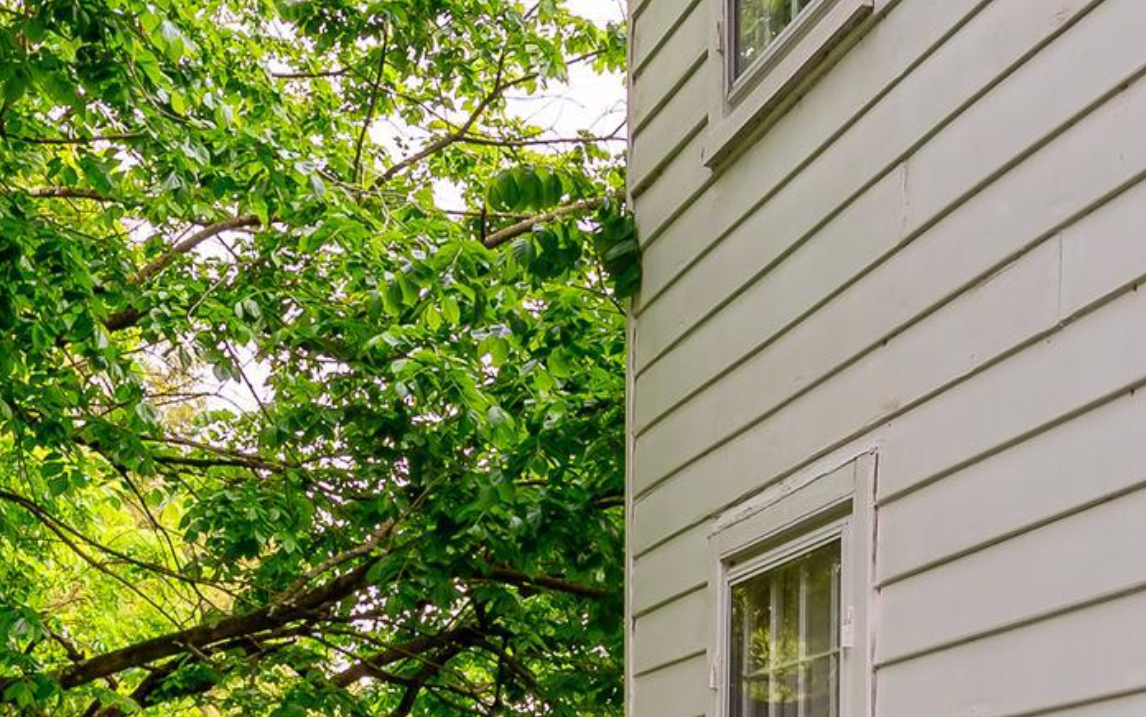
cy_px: 964
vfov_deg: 16.9
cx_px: 390
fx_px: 2249
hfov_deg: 28.4
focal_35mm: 72
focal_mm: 24
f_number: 16
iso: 320
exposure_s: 1/60
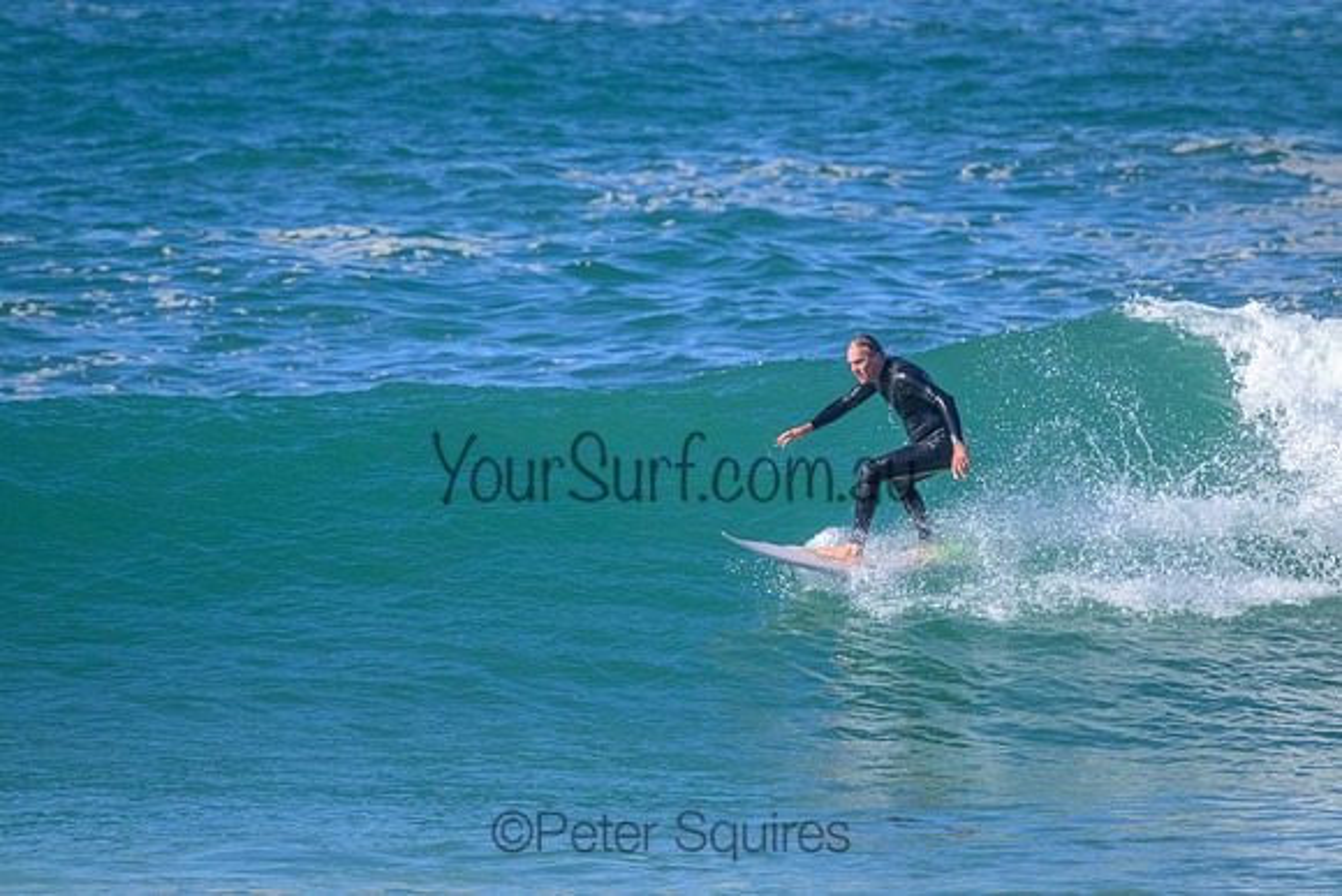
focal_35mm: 800
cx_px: 671
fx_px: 29828
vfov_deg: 1.7
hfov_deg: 2.6
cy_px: 448
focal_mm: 800
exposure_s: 1/2000
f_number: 11
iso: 2000
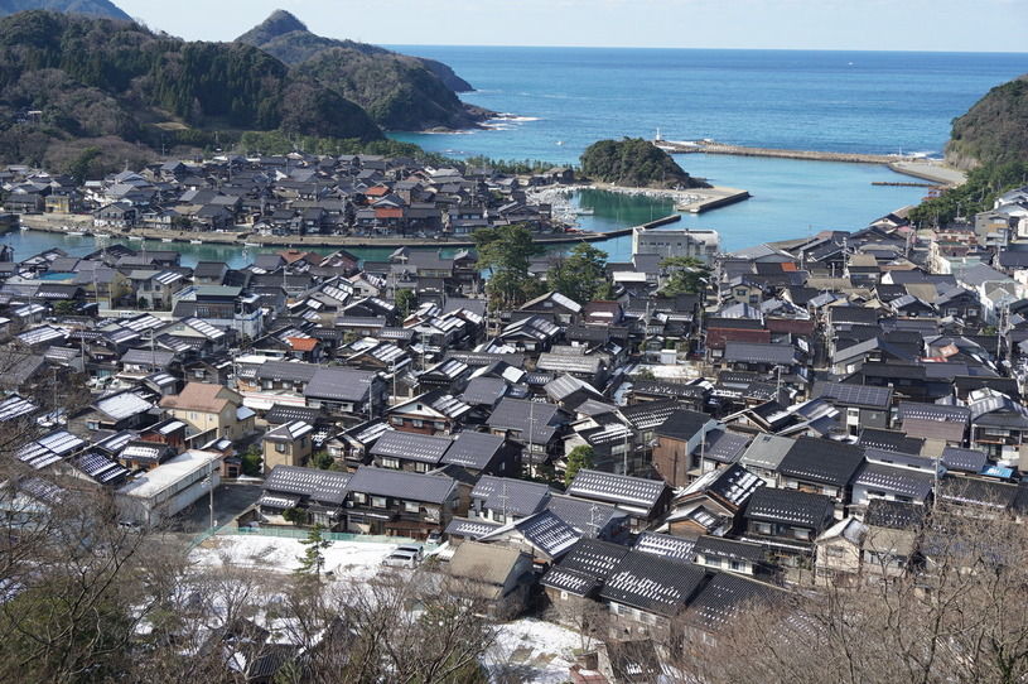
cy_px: 342
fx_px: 1370
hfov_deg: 41.1
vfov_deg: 28.0
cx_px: 514
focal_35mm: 48
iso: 100
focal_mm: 32
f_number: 6.3
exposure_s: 1/250
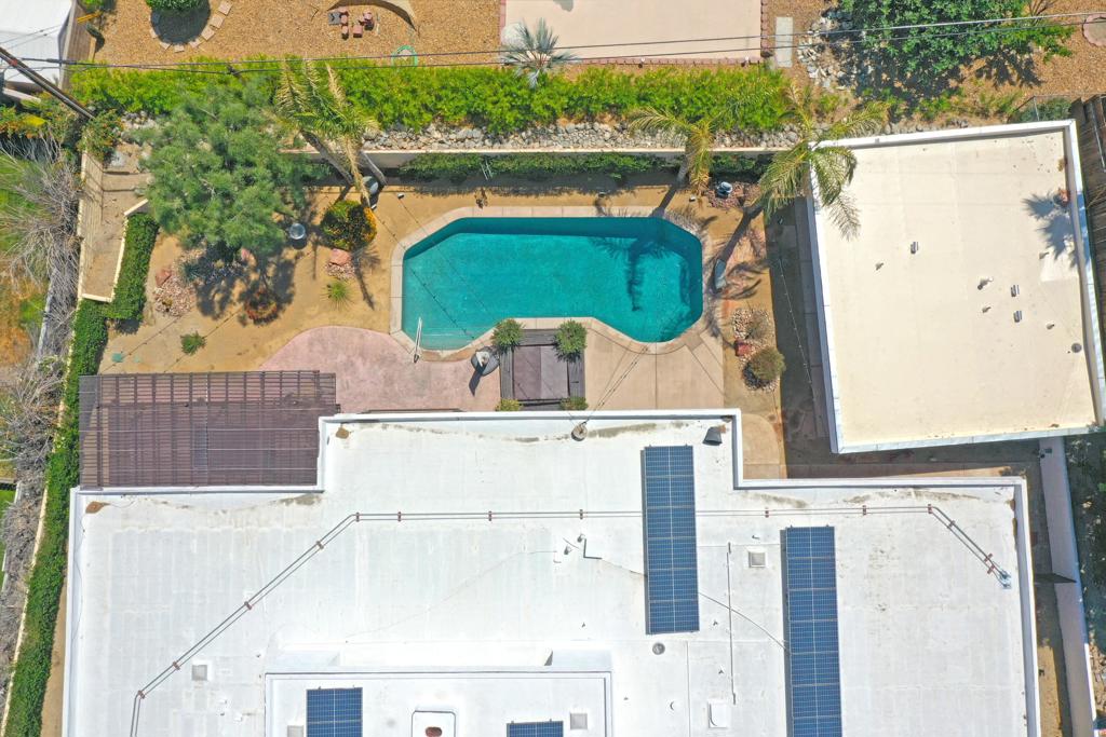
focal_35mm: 28
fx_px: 860
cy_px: 368
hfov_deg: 65.5
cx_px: 553
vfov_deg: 46.4
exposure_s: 1/800
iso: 100
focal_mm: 10.26
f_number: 7.1
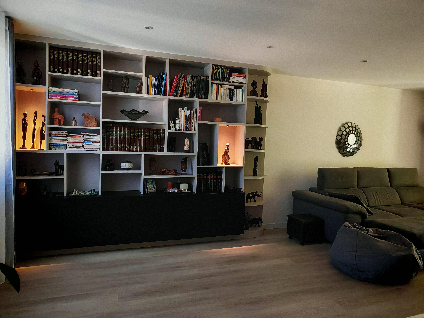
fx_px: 282
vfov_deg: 58.9
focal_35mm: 23
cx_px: 212
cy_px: 159
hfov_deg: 73.9
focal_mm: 1.82
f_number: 2
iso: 1600
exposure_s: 1/33
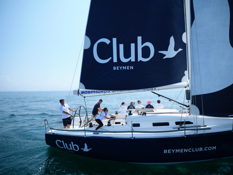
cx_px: 116
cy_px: 88
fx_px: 121
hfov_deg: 87.8
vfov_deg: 71.6
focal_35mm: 18
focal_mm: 23
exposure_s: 1/550
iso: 160
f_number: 5
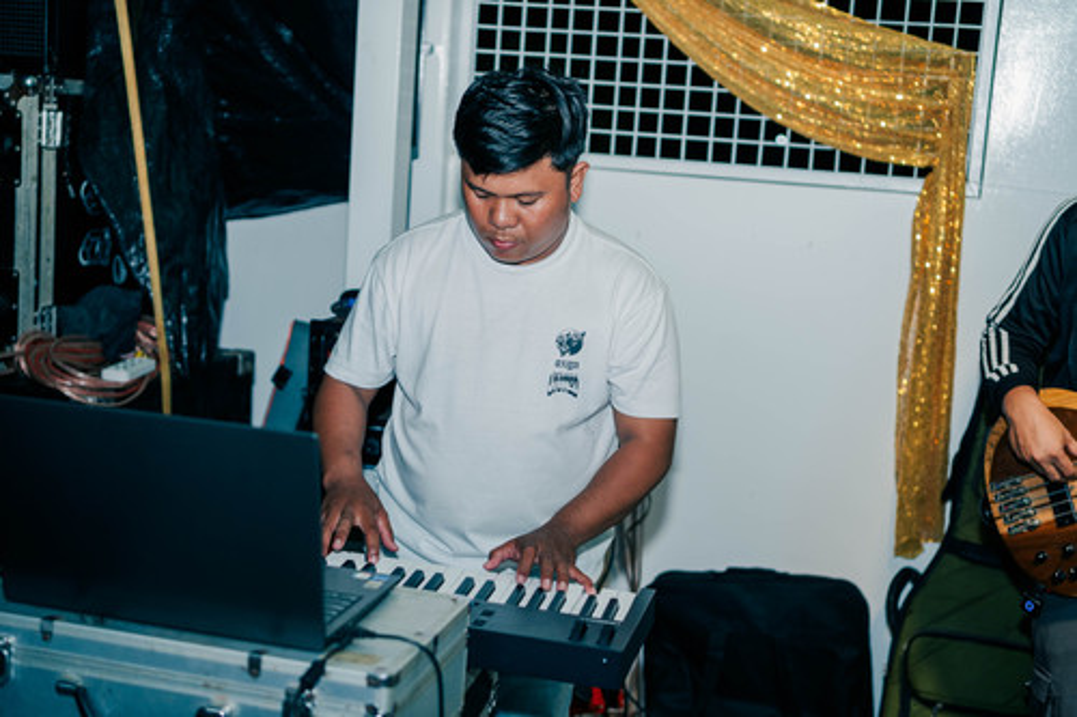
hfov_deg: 39.6
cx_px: 538
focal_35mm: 50
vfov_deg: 27.0
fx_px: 1495
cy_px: 358
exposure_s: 1/200
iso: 800
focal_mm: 50
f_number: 2.8
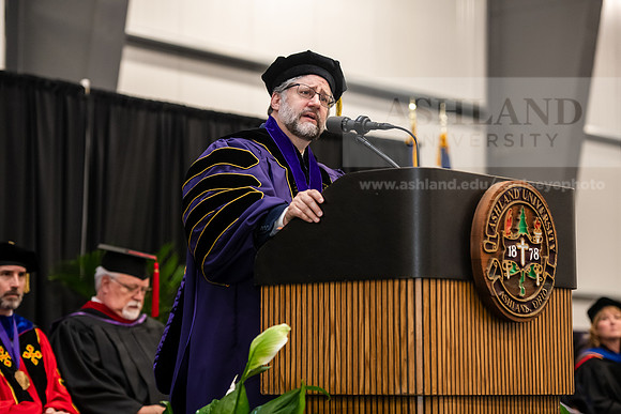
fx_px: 1898
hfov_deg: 18.6
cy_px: 207
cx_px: 310
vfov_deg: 12.5
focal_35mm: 110
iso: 3200
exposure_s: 1/200
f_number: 3.5
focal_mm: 110
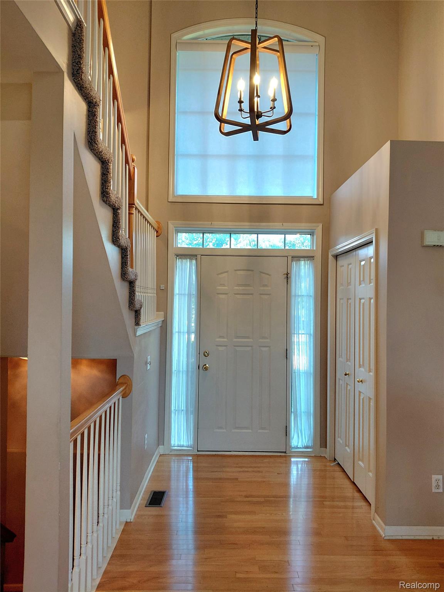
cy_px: 296
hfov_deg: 54.9
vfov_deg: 69.4
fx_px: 428
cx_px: 222
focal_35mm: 25
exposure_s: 1/120
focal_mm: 4.69
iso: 125
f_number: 1.8
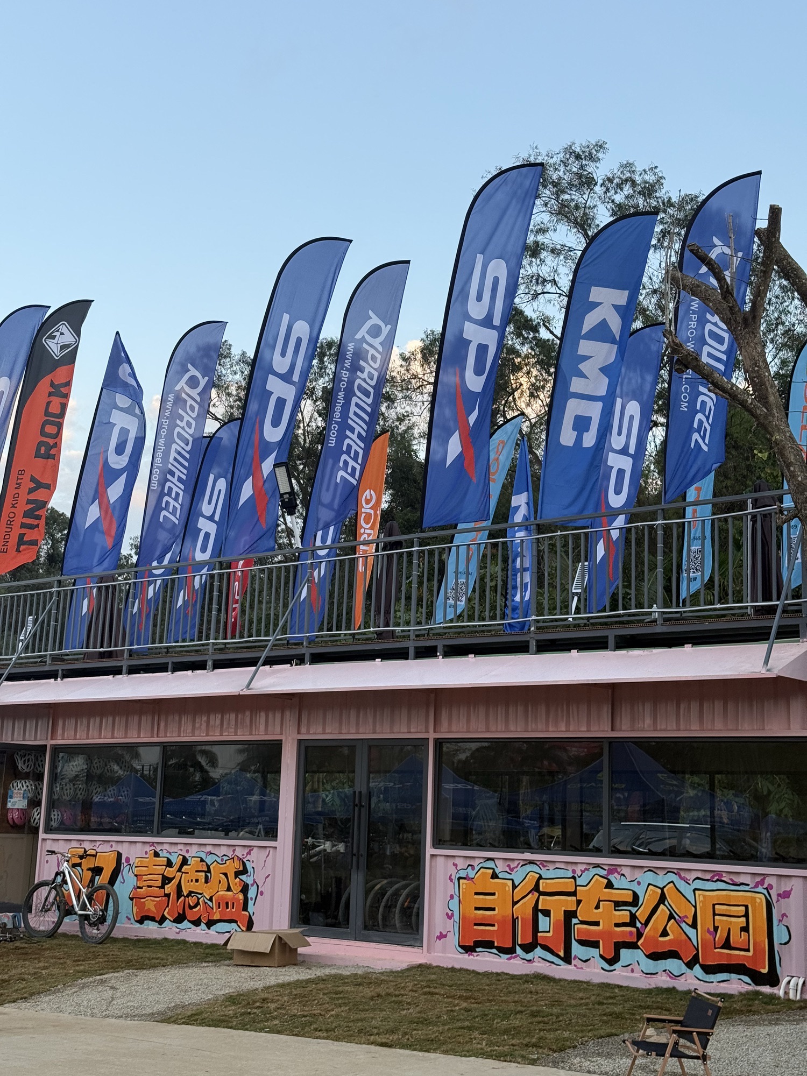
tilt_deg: +11.0
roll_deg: -3.3
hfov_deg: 30.3
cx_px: 404
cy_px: 538
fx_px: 1492
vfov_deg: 39.7
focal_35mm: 48
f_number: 1.78
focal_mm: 6.76
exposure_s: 1/418
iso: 64
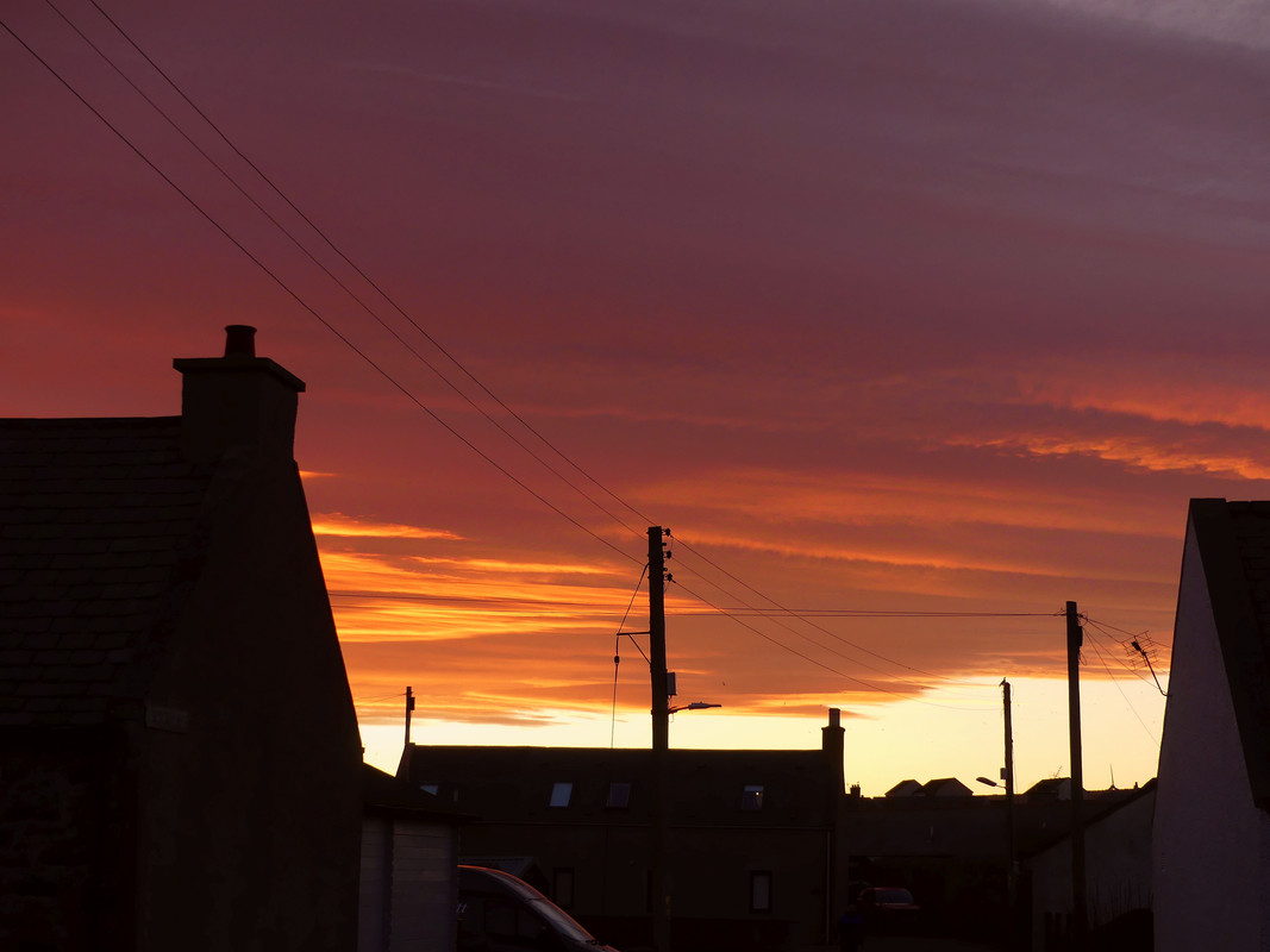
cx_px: 635
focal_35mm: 70
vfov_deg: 21.0
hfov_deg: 27.8
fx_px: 2568
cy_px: 476
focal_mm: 12.5
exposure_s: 1/100
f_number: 2.8
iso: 100
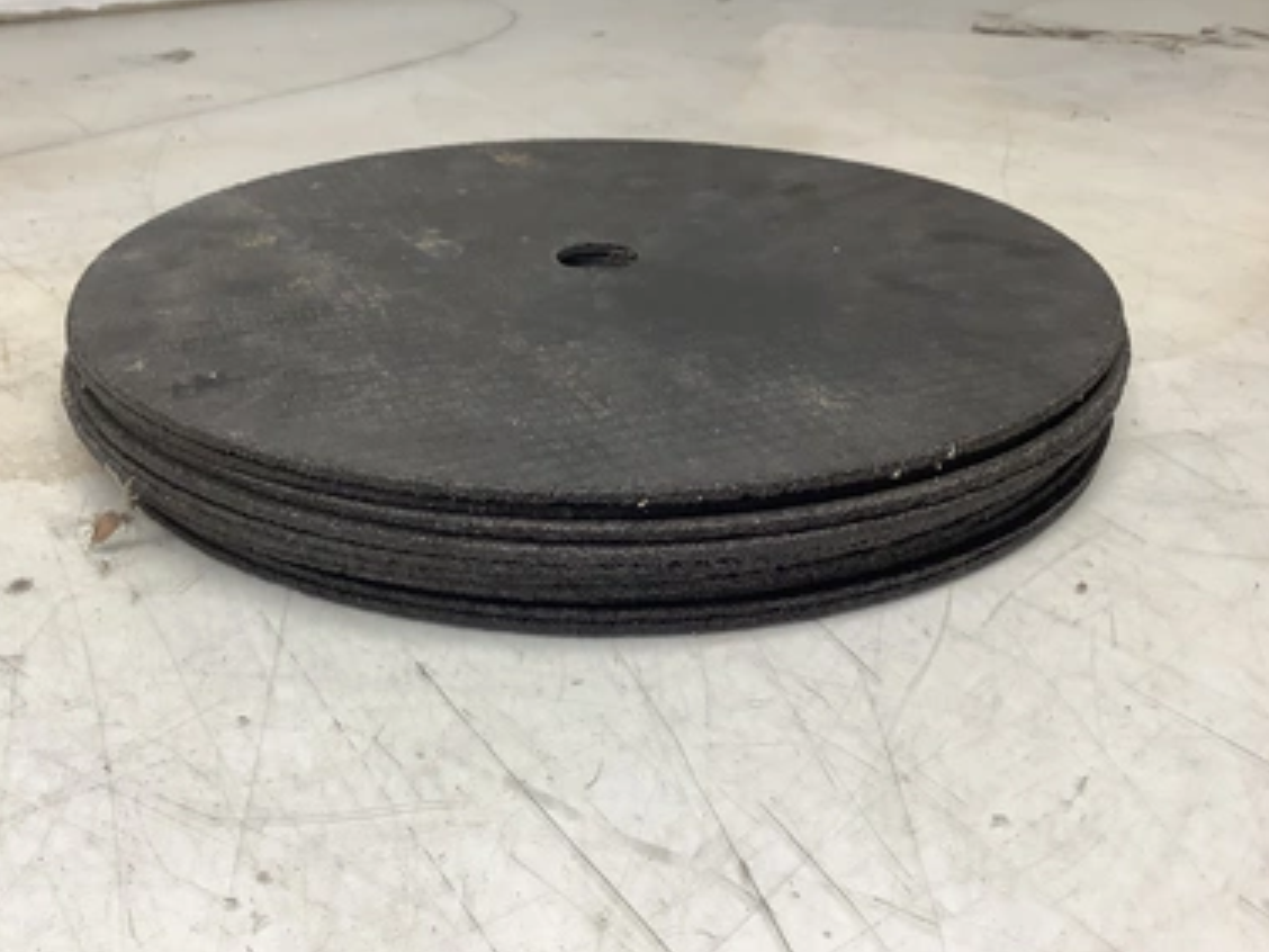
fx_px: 1210
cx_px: 604
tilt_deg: -29.6
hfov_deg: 55.3
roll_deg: -0.1
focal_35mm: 33
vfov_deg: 42.9
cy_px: 473
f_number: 2.4
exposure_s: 1/120
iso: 100
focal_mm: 3.3
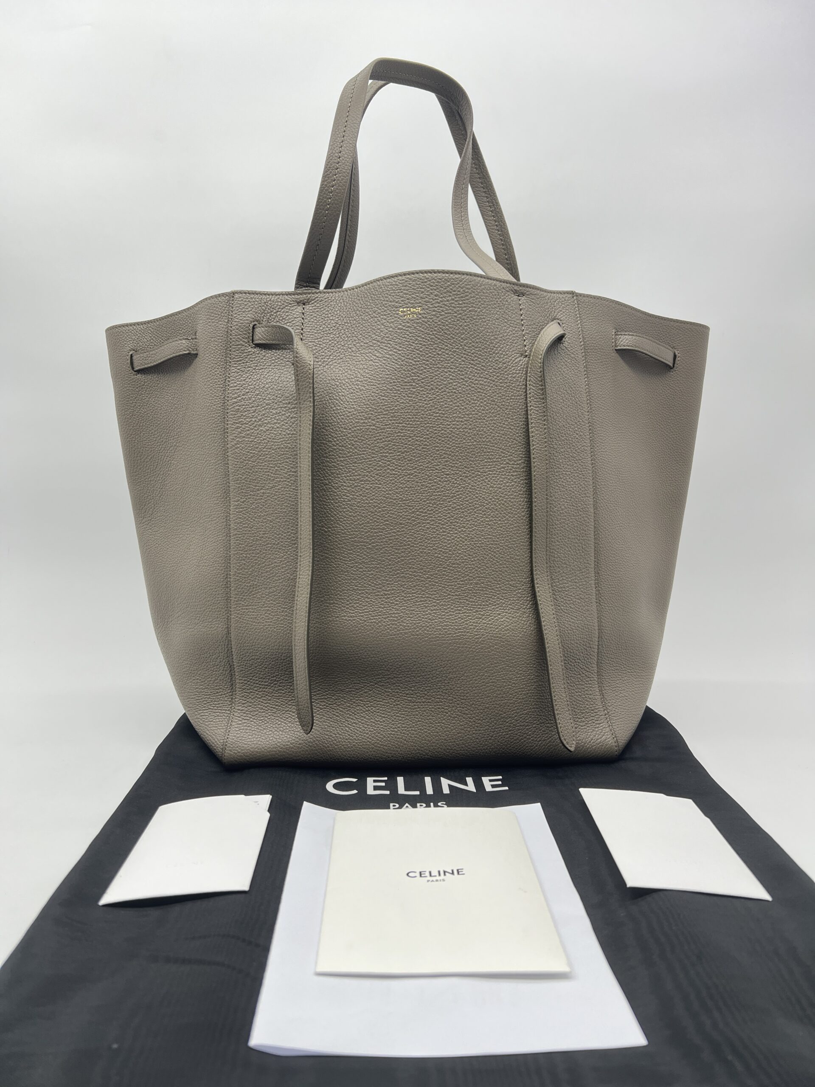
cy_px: 544
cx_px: 408
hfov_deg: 53.1
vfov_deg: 67.3
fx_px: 816
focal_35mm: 26
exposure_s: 1/100
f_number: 1.5
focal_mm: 5.7
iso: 40
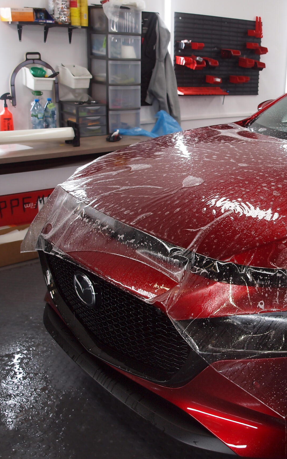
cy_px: 232
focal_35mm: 44
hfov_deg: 28.0
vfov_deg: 45.3
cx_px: 266
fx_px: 551
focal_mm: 14
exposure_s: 1/60
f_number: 3.5
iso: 200
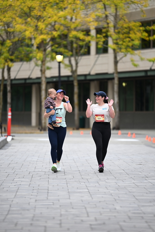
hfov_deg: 6.6
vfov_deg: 9.9
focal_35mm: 208
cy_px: 117
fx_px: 1342
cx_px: 80
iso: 640
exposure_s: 1/1600
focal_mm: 200
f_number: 2.8
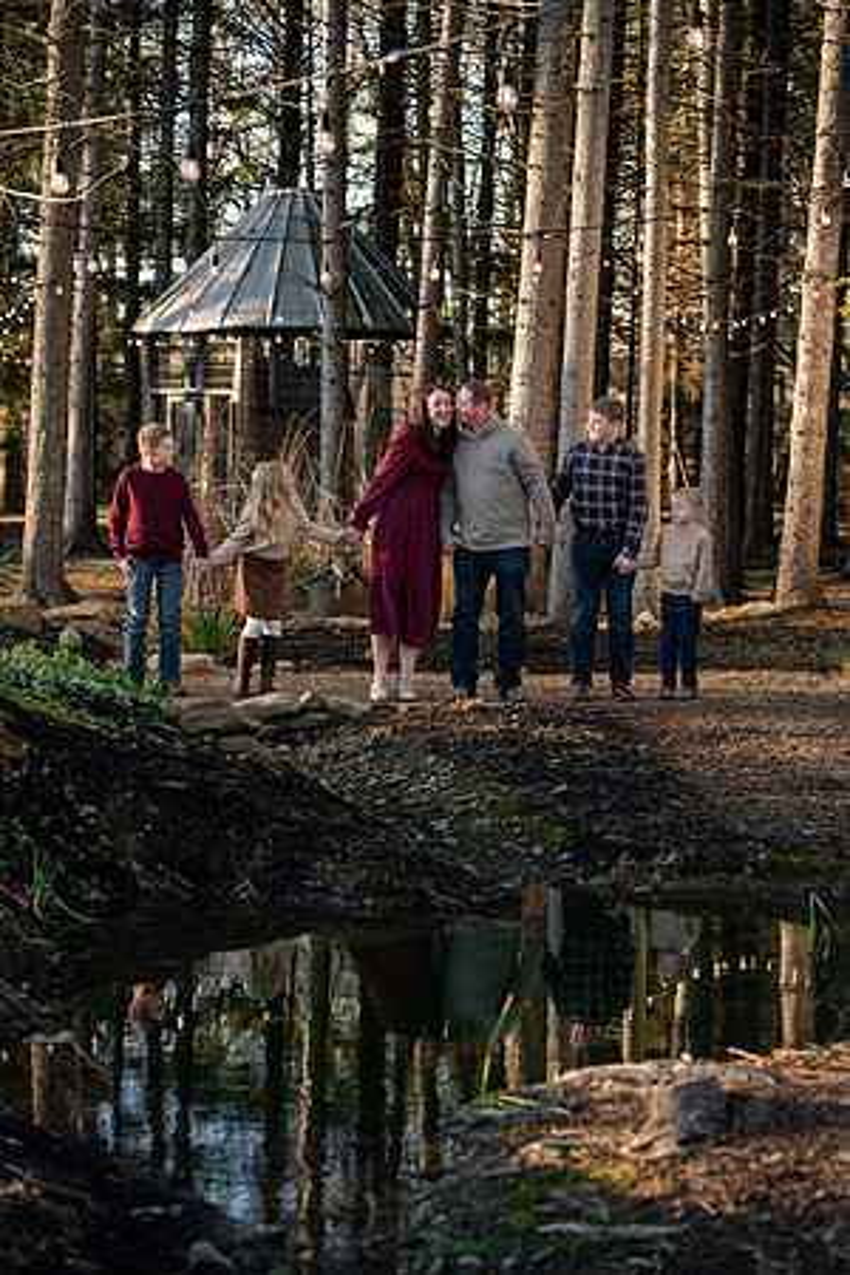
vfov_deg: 23.9
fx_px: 3010
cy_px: 638
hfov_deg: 16.1
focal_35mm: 85
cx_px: 425
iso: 400
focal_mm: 85
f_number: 4
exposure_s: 1/200
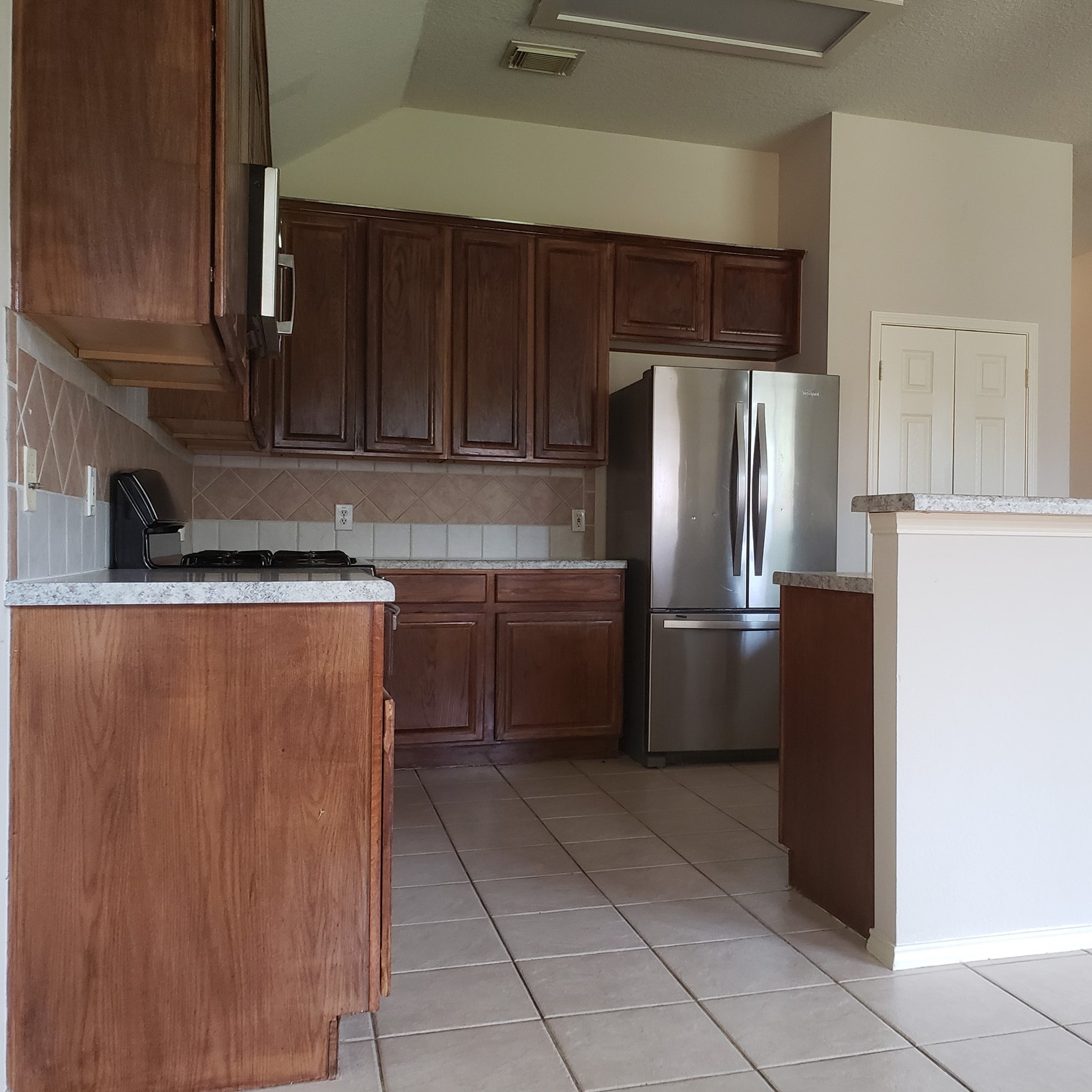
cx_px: 654
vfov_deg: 52.5
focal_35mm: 31
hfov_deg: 52.2
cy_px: 546
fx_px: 1106
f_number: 2.4
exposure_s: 1/60
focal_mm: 4.3
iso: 320
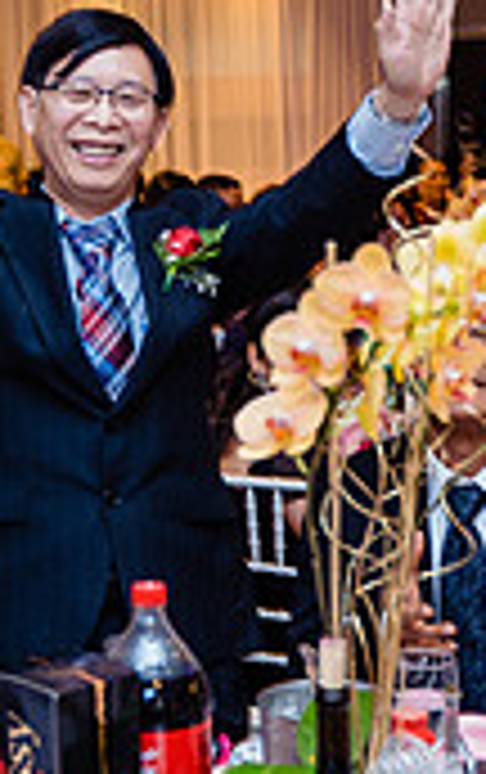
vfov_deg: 21.4
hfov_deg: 13.6
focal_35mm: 96
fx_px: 2028
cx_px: 58
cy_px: 173
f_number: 3.2
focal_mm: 28
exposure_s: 1/125
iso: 1600
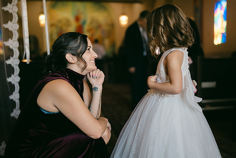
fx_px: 242
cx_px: 118
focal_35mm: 37
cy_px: 79
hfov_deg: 52.1
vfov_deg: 36.1
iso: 320
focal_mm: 35
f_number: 1.2
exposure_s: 1/800
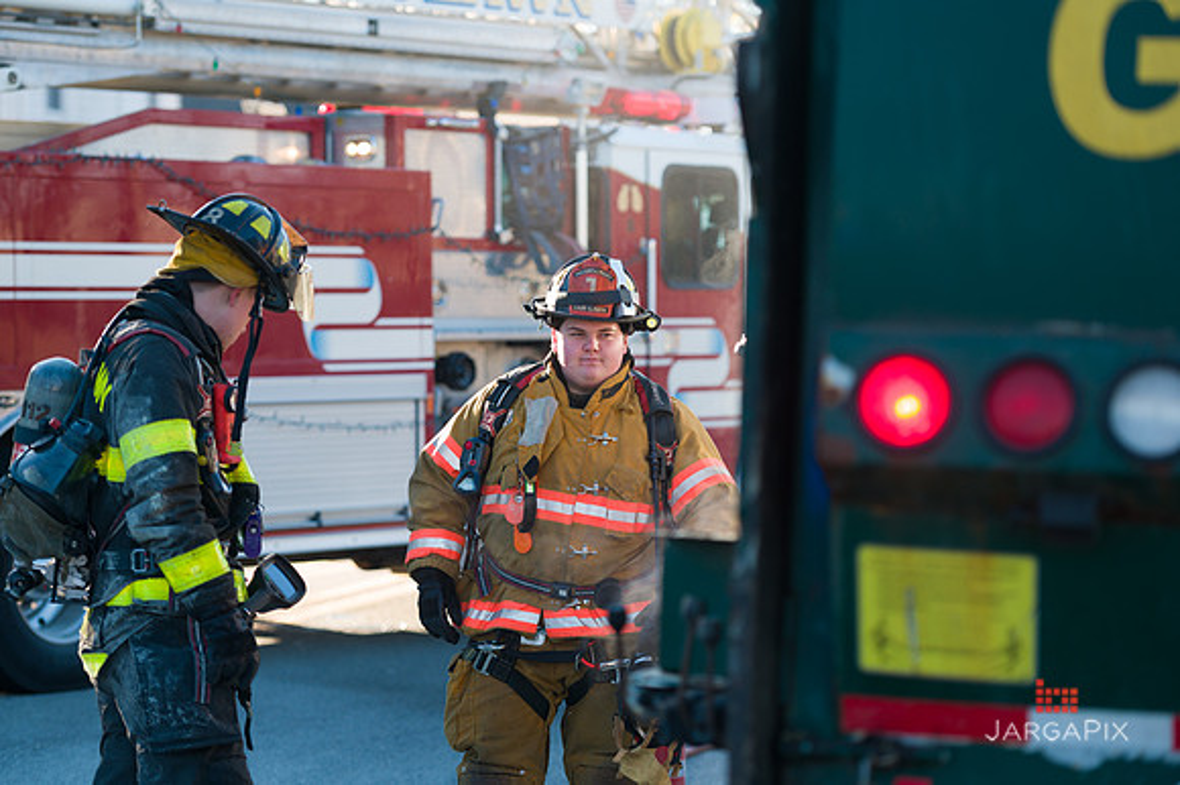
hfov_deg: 19.5
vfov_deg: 13.0
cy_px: 392
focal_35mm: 105
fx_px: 3440
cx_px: 590
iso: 200
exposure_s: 1/500
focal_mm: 105
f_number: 3.2
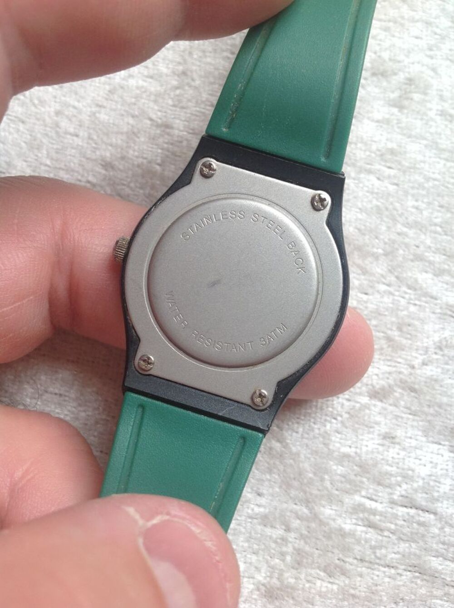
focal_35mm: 35
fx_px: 614
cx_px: 227
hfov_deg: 40.6
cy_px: 304
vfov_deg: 52.7
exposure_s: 1/139
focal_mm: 4.28
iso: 50
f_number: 2.4
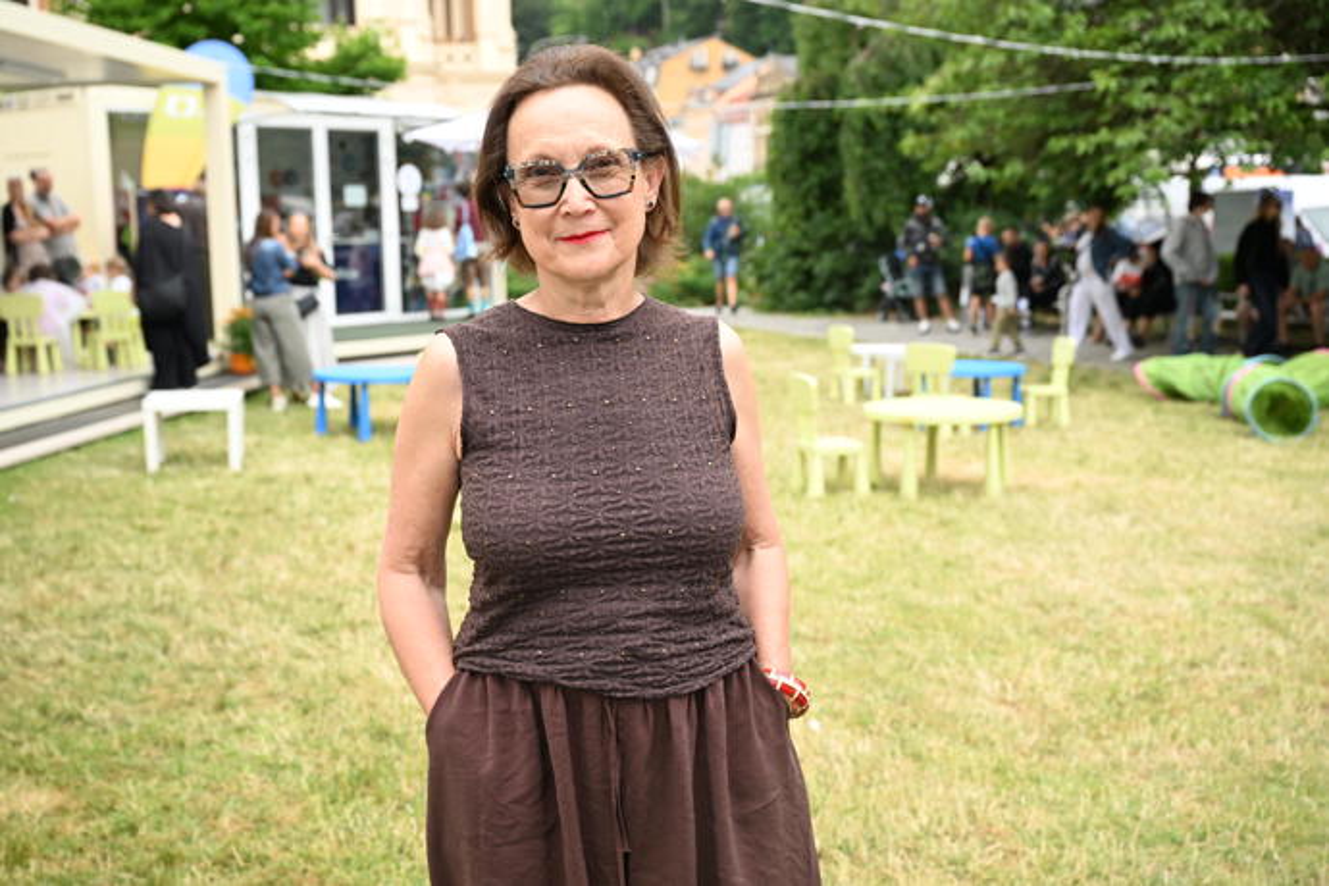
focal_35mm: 43
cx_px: 664
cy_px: 443
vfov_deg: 31.2
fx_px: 1587
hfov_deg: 45.4
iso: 200
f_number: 4.5
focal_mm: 43
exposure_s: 1/160
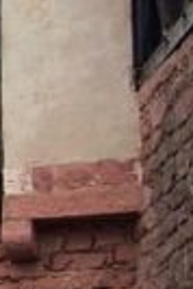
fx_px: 1861
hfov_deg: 5.7
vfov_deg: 8.8
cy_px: -33
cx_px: -249
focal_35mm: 232
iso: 100
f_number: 2.8
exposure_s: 1/137
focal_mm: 7.6
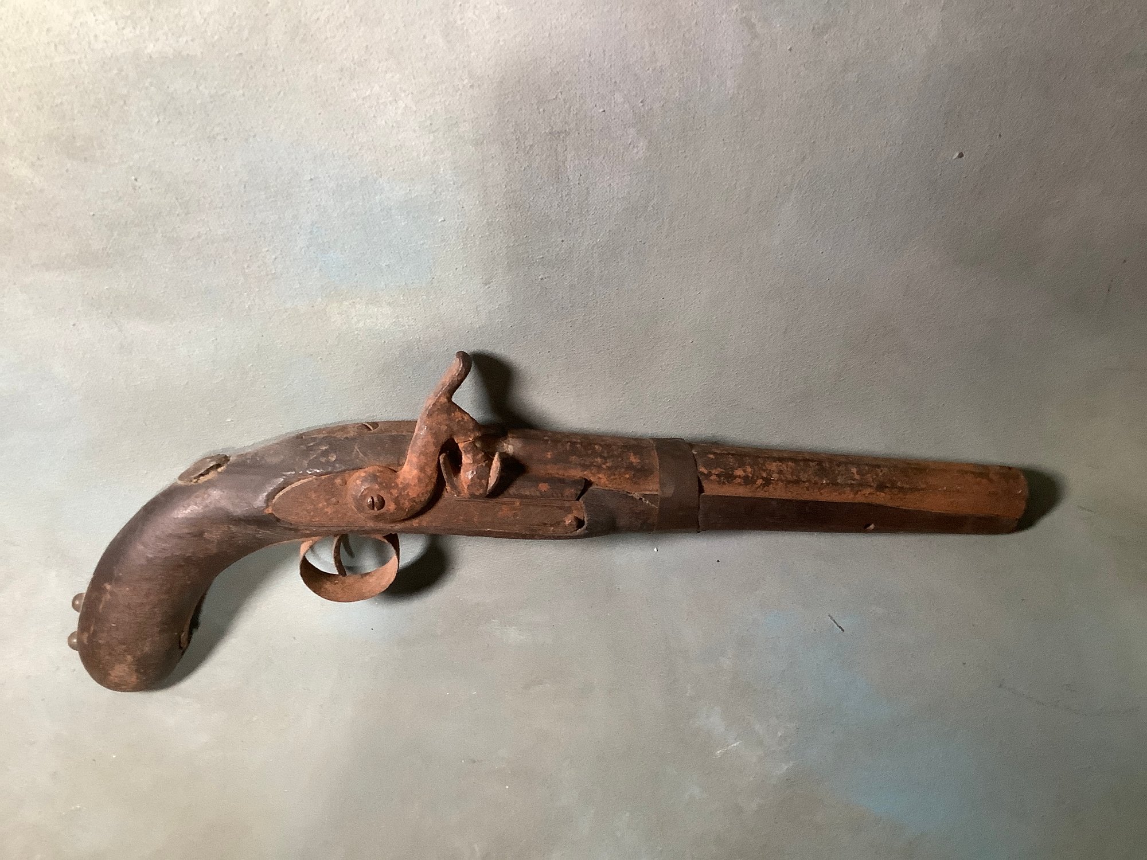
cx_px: 574
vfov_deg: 45.4
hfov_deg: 58.4
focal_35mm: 31
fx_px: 1027
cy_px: 430
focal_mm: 3.3
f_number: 2.4
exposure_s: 1/60
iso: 250
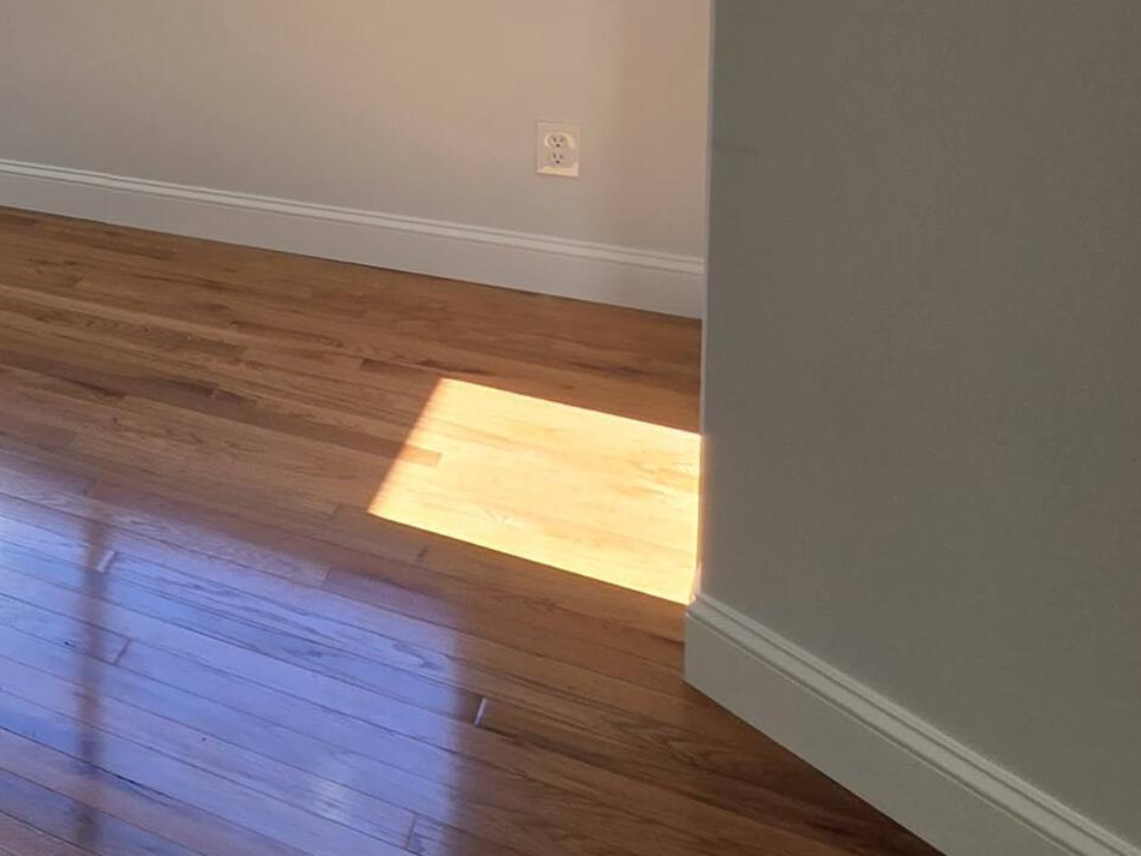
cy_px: -112
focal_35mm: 42
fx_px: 1384
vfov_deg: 30.3
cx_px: -666
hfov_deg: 26.9
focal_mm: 2.2
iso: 20
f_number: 1.9
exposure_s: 1/120
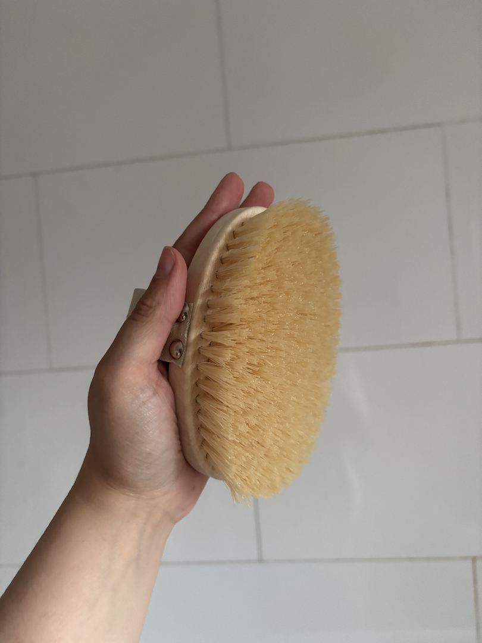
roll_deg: +4.9
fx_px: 483
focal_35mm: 26
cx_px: 241
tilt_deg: -0.1
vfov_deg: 67.3
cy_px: 322
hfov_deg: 53.1
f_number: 1.6
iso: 500
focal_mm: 5.96
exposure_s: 1/50
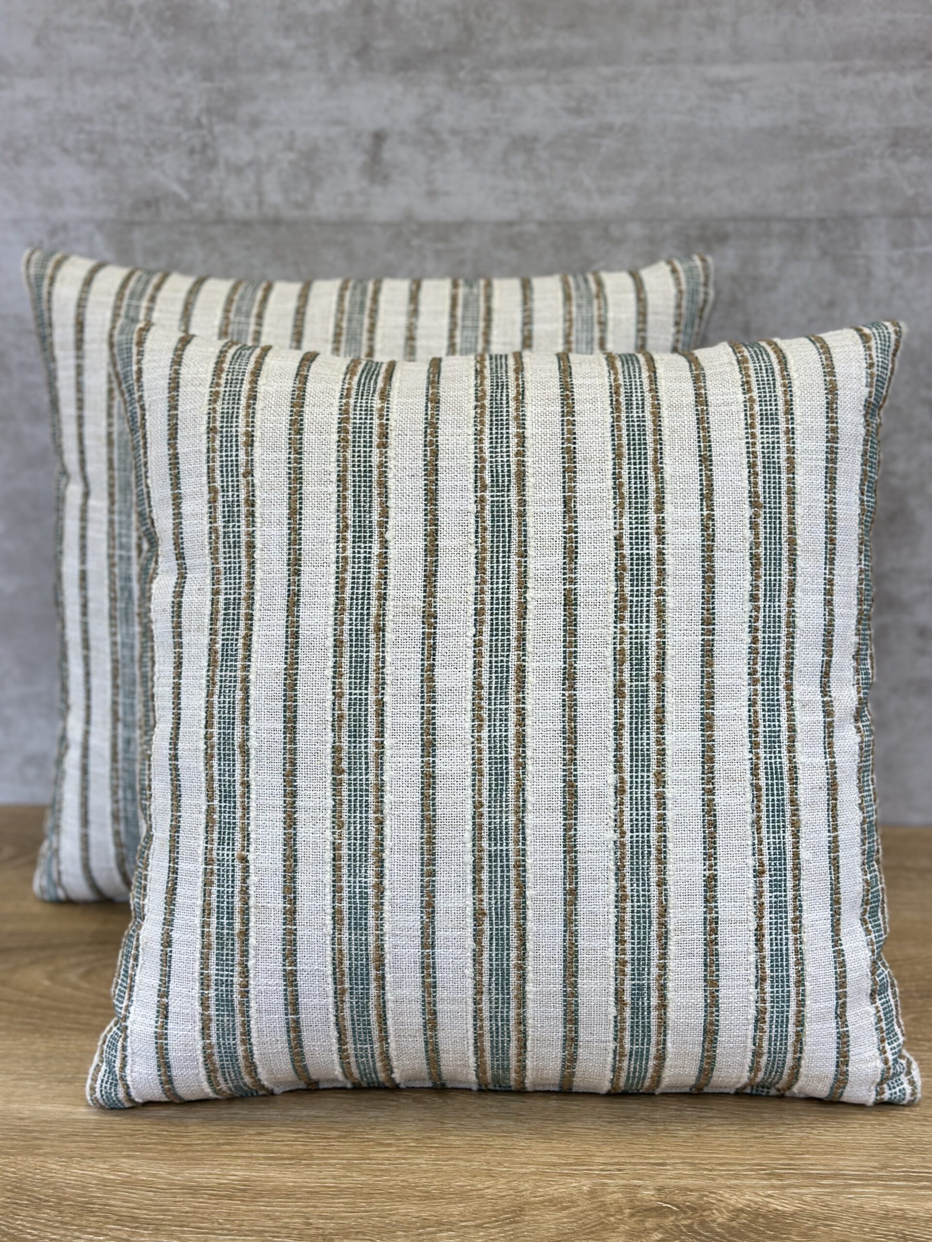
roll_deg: +0.9
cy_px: 621
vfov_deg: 39.7
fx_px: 1723
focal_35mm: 48
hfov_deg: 30.3
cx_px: 466
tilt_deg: -17.2
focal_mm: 6.86
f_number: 1.78
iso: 80
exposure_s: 1/233
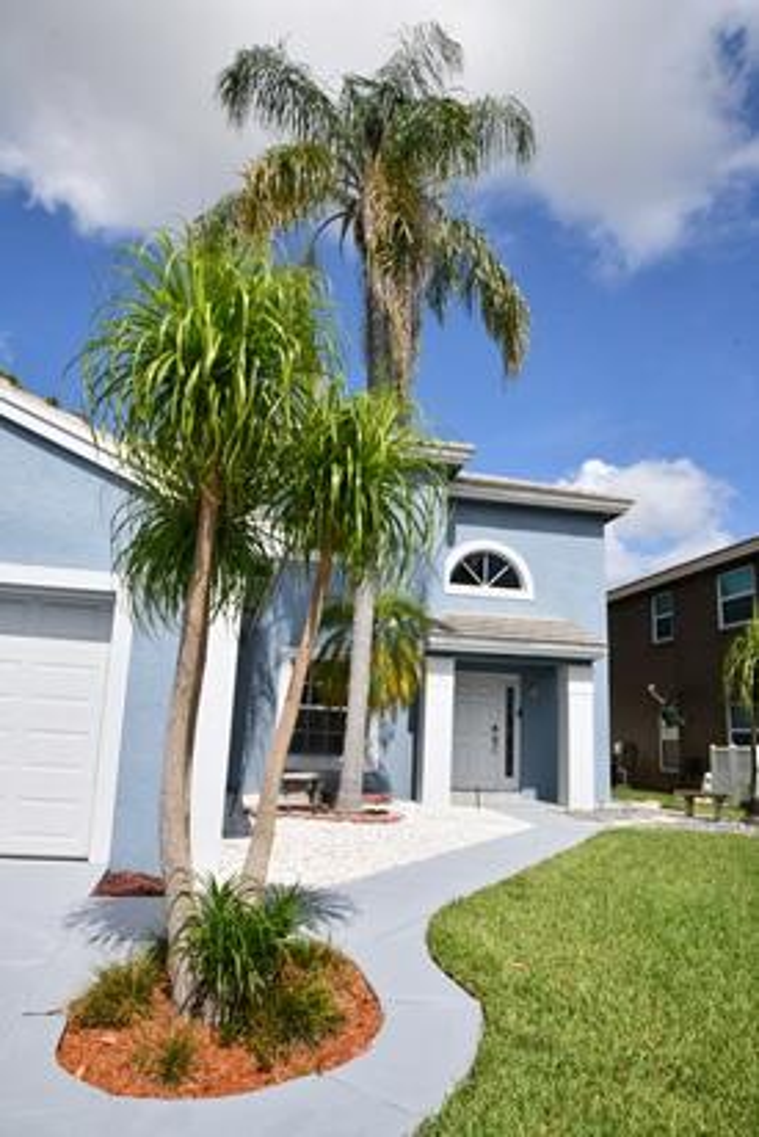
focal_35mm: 24
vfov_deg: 73.7
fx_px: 758
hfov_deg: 53.2
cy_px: 568
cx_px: 380
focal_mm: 24
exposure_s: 1/50
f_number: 22
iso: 125
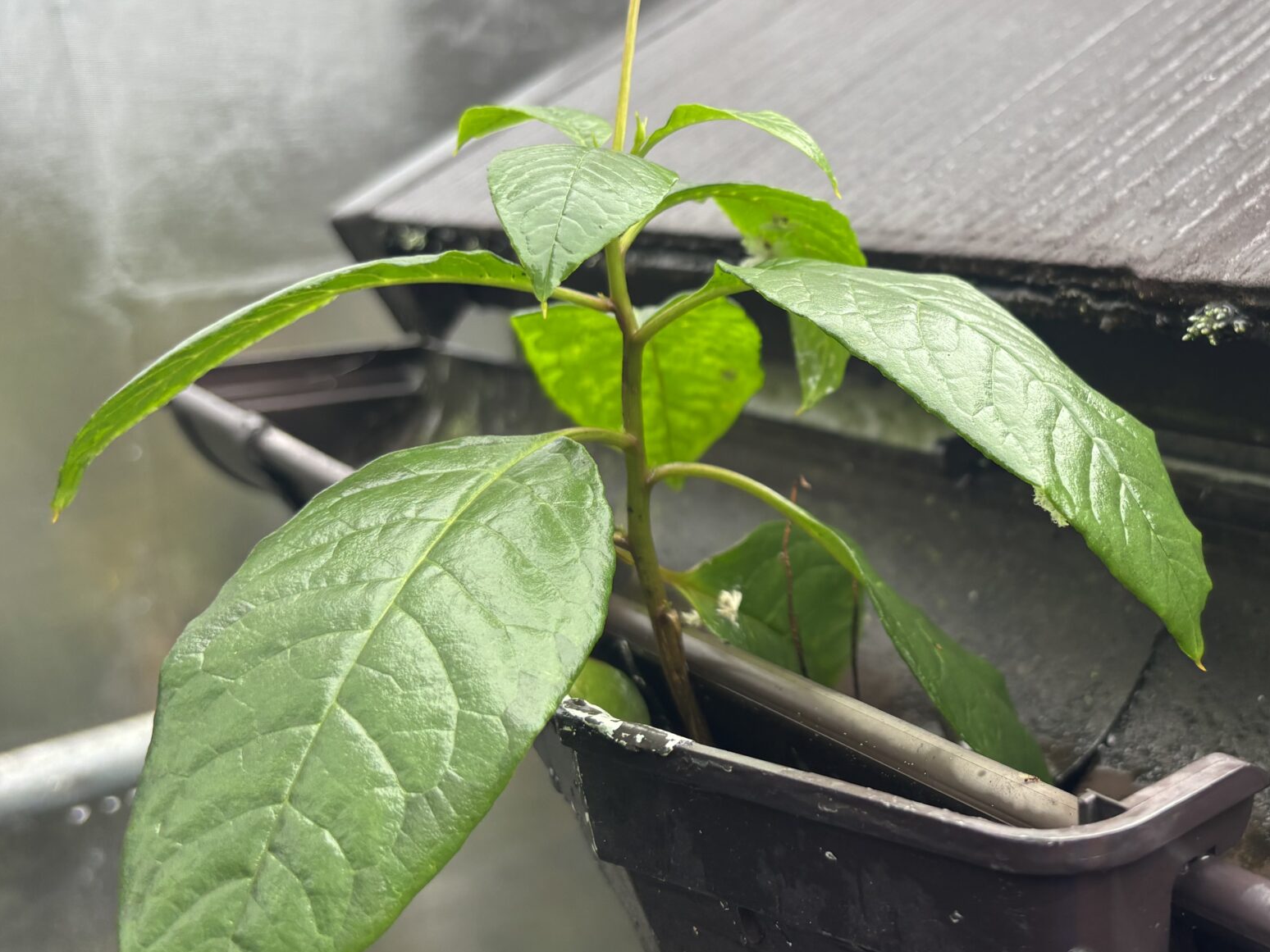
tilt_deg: -10.4
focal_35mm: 43
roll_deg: +1.7
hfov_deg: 43.0
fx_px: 1578
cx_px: 891
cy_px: 407
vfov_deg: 33.5
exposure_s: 1/121
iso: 50
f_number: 1.6
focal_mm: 5.96
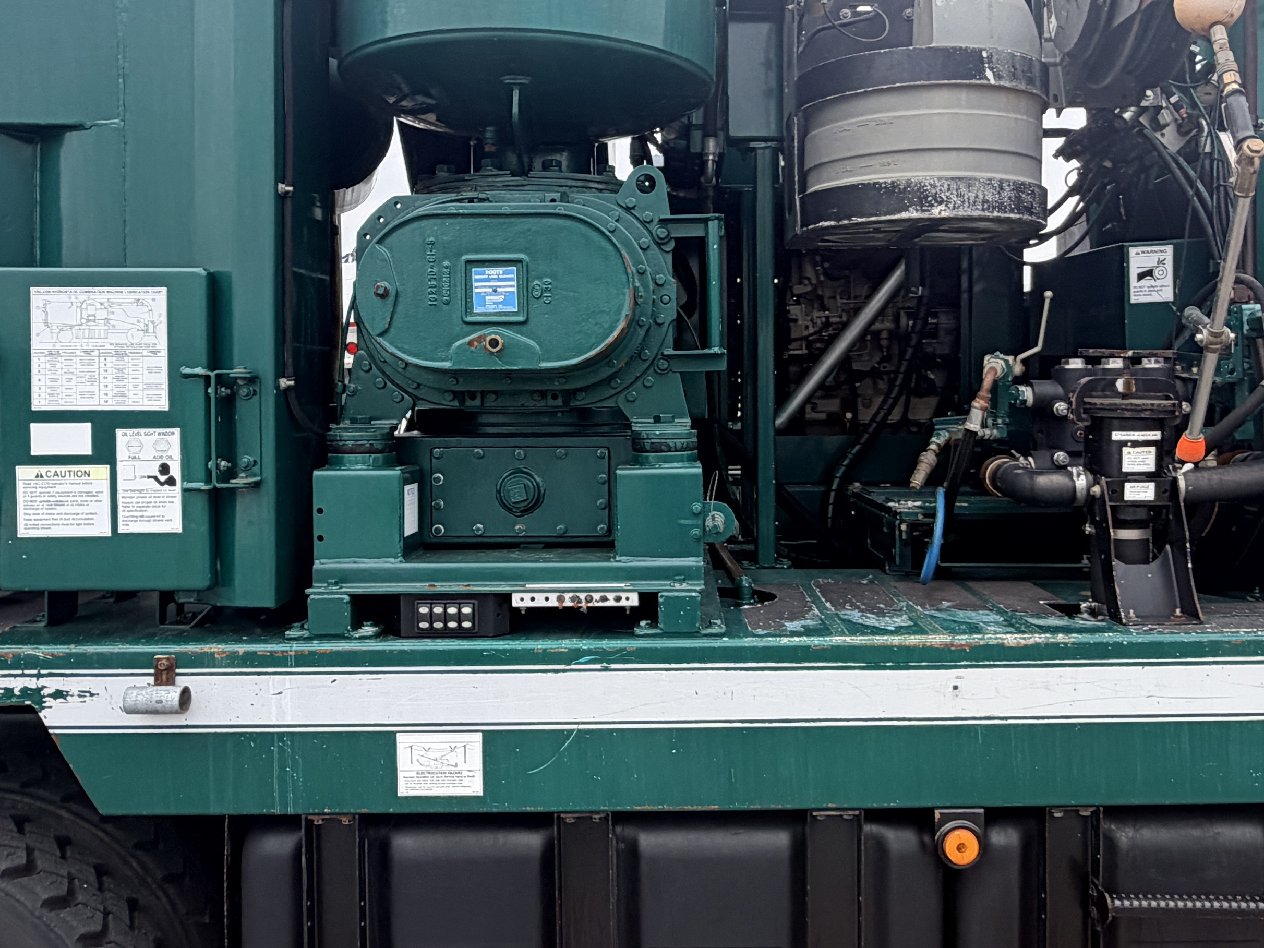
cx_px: 690
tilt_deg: -0.6
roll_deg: +2.4
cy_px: 431
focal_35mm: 33
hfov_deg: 55.3
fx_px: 1205
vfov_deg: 42.9
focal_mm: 2.22
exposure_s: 1/631
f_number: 2.2
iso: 40
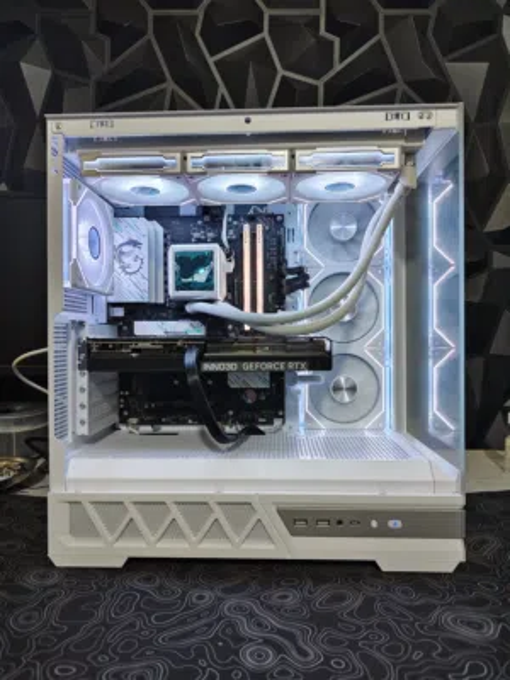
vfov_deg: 73.9
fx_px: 452
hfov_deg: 58.9
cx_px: 255
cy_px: 340
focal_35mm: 23
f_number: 1.88
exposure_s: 1/100
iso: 697
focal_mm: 5.56
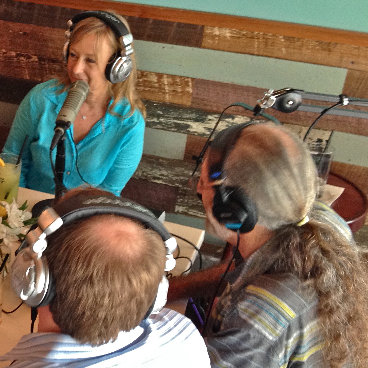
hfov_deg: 24.5
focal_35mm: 67
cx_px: -3
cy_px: 184
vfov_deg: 25.7
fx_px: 806
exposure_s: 1/20
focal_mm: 4.28
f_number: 2.4
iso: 100
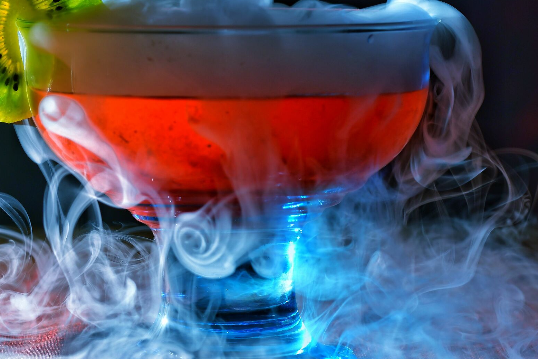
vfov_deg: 6.6
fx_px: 3108
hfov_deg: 9.9
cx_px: 241
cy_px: 123
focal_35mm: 208
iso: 100
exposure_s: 1/250
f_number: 8
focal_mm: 90
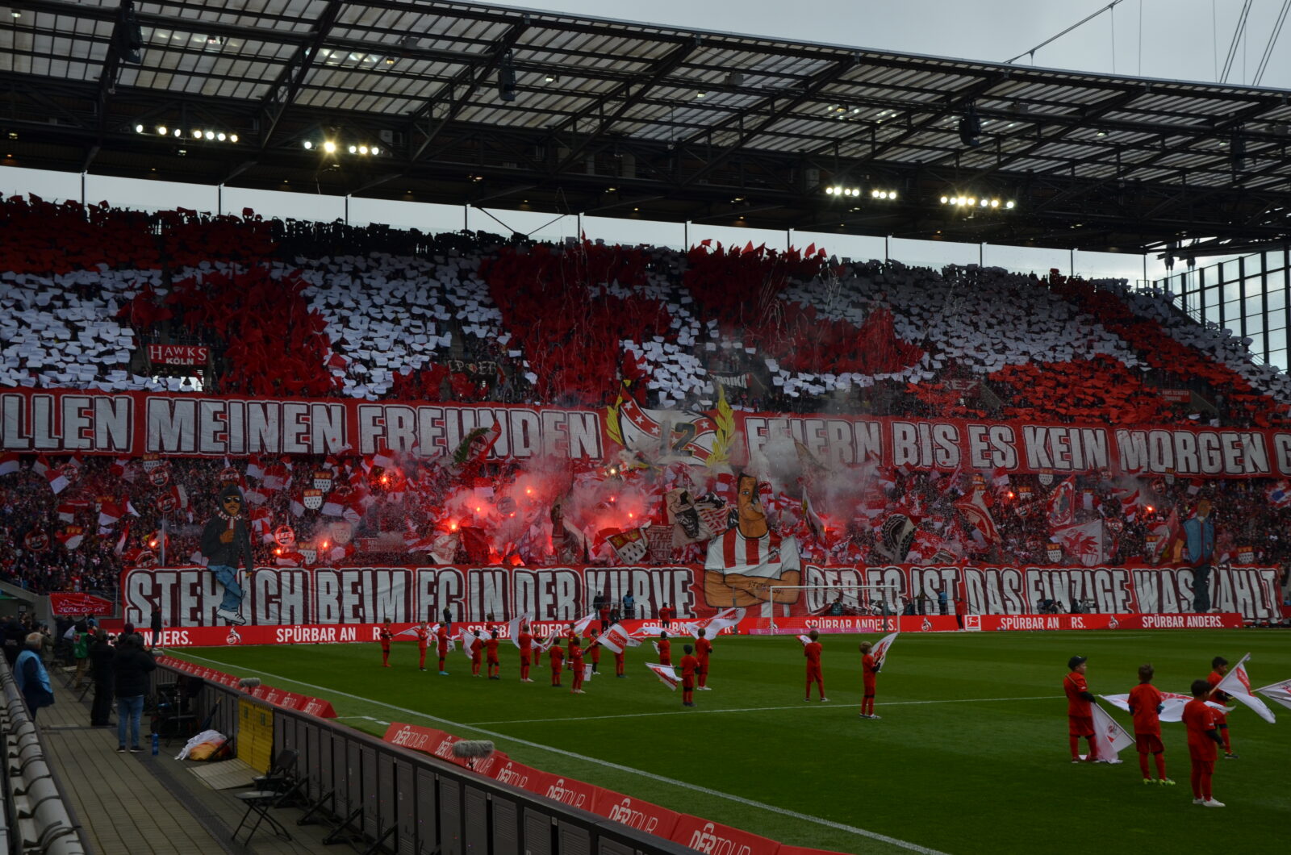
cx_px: 646
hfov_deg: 41.2
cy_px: 428
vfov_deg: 28.0
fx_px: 1718
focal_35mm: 48
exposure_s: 1/250
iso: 180
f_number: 8
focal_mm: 32
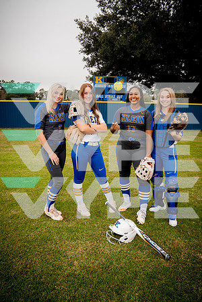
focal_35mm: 26
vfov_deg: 69.4
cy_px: 151
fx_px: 219
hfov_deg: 49.6
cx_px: 101
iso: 200
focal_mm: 26
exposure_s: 1/250
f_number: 8
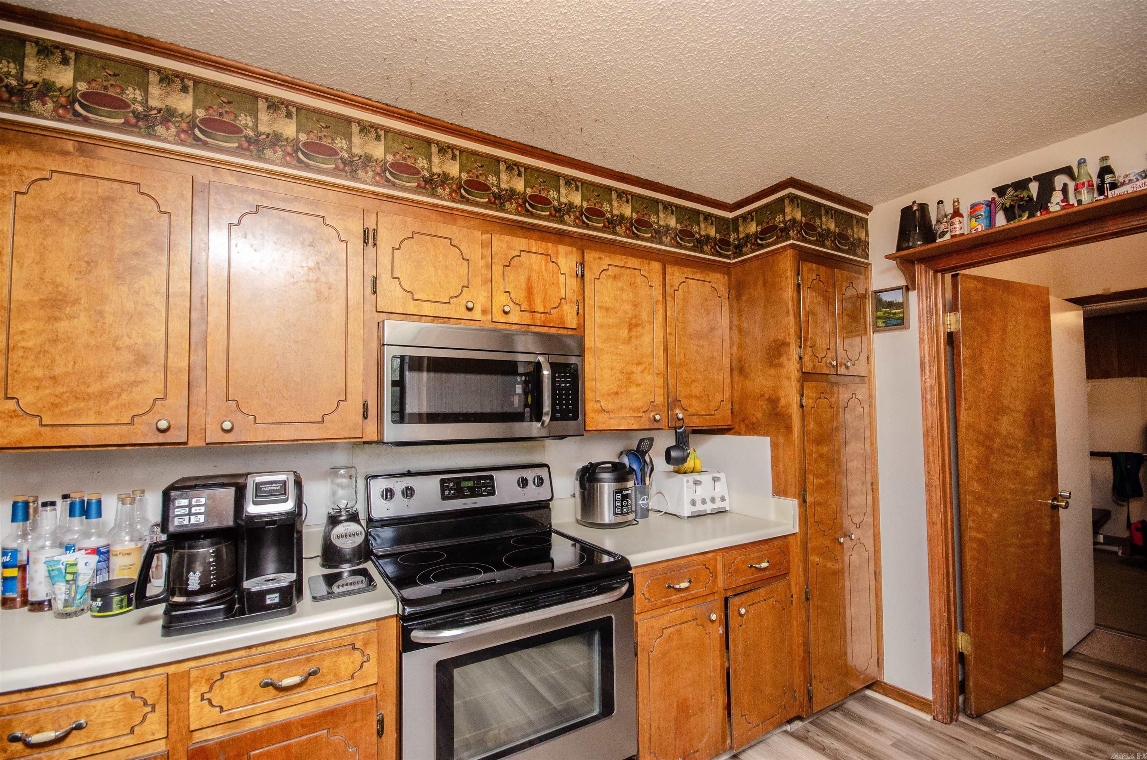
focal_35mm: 15
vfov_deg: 77.1
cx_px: 574
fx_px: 477
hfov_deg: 100.5
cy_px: 380
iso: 640
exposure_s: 1/60
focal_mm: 10
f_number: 9
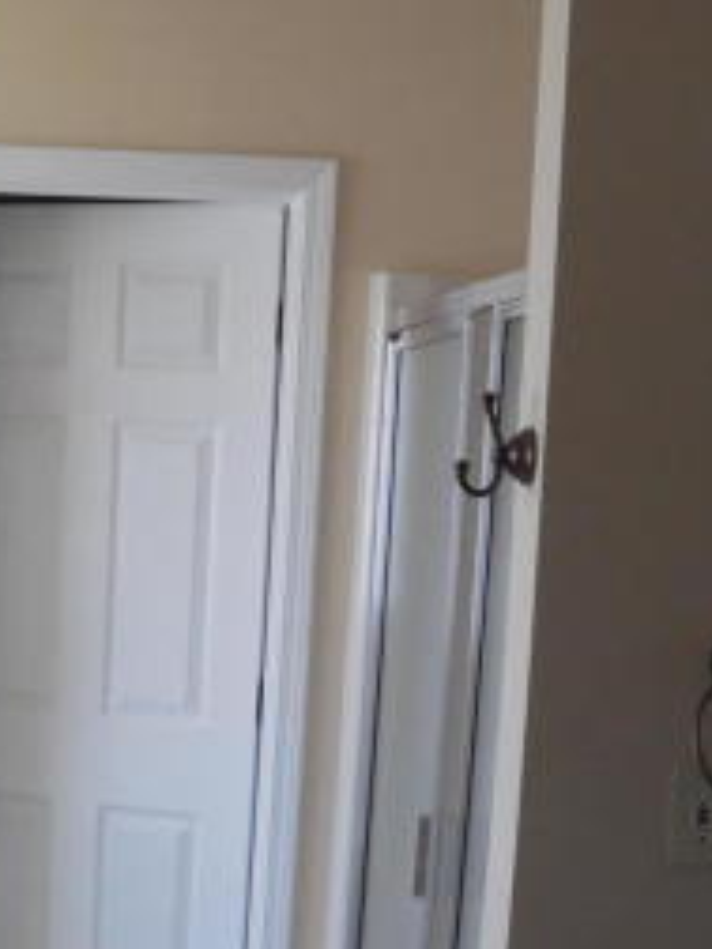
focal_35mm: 62
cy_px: 761
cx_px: 72
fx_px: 1700
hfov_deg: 23.0
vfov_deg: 30.4
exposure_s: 1/160
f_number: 3.5
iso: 800
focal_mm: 4.6
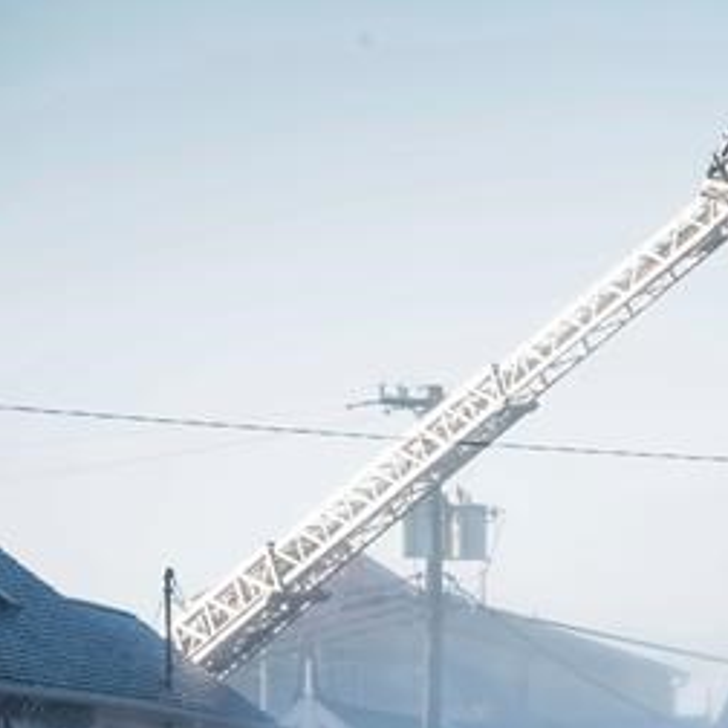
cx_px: 936
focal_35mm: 439
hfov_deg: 4.0
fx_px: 10445
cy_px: 575
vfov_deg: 4.0
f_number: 9
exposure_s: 1/640
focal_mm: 200
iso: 400
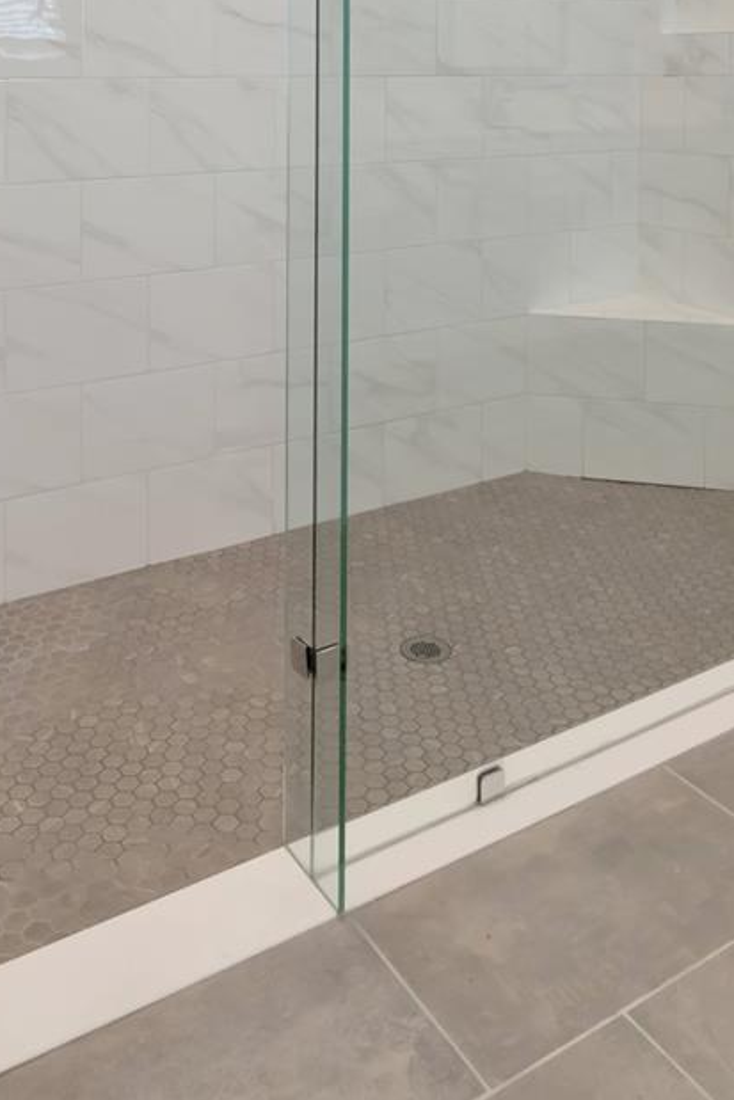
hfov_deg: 41.1
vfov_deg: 50.4
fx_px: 977
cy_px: 62
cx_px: 322
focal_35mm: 32
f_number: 14
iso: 800
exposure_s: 1/8
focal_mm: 11
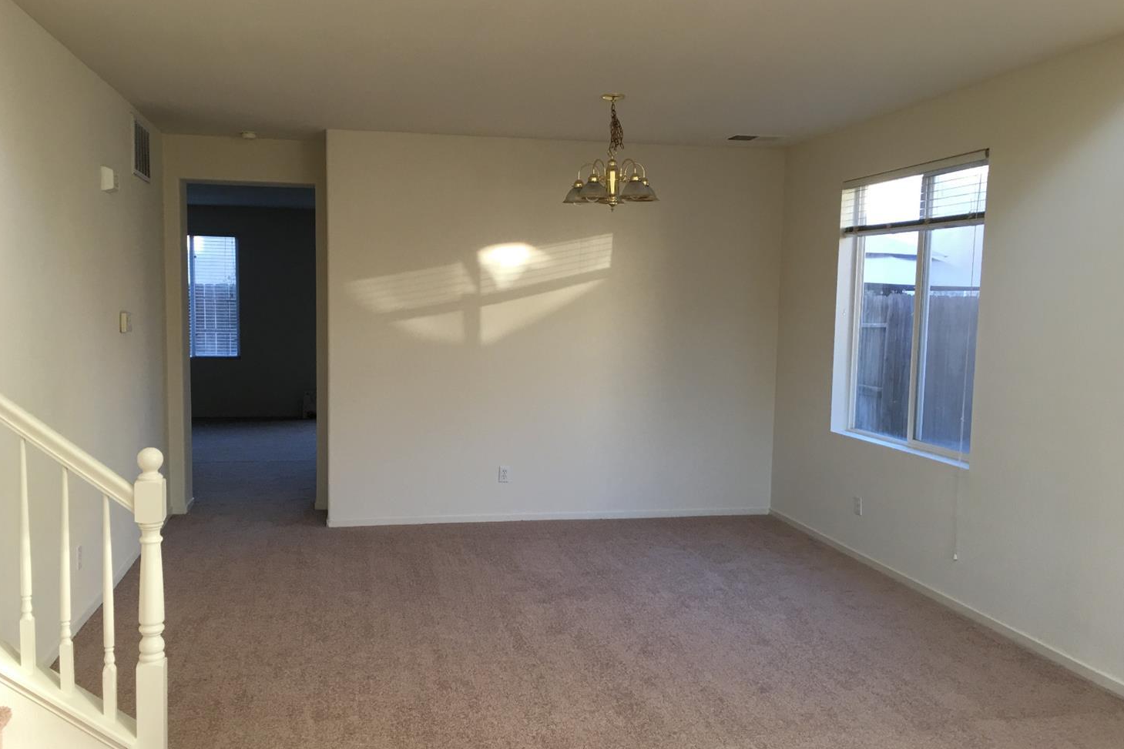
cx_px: 549
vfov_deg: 42.3
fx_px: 968
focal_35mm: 31
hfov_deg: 60.3
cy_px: 400
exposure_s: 1/40
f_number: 2.2
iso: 32
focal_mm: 4.15
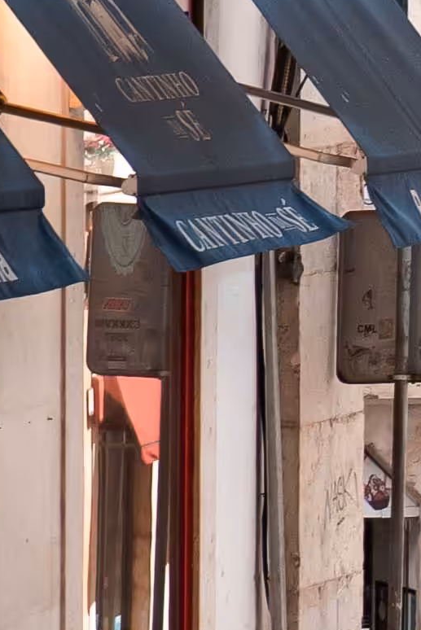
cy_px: 76
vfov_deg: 3.8
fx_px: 9529
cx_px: 1353
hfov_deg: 2.5
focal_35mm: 544
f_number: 7.1
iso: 560
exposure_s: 1/640
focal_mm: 70
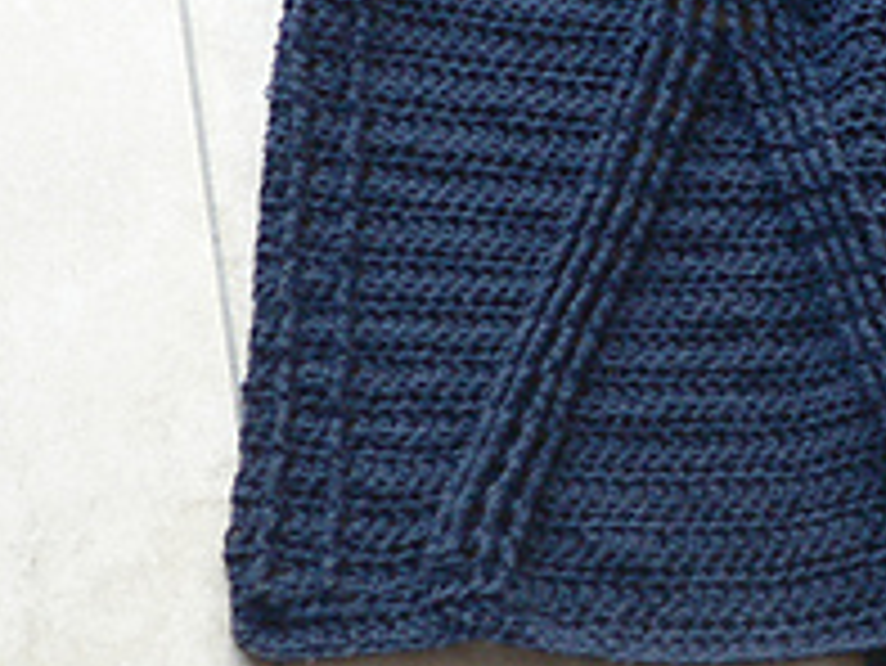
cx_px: 1129
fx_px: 2996
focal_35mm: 117
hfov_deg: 16.0
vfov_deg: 12.4
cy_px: -122
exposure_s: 1/30
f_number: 2.8
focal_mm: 6
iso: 150
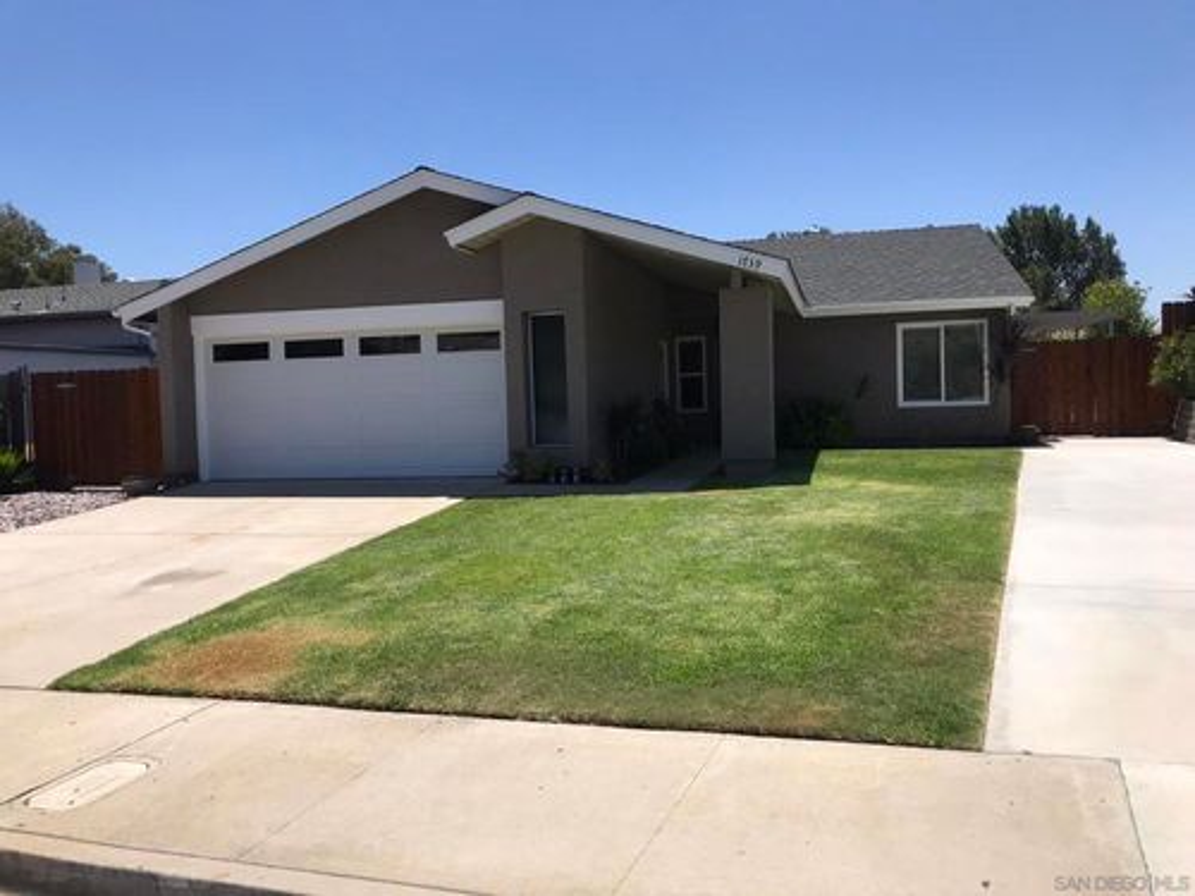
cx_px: 598
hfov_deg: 63.4
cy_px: 448
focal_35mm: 28
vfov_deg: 49.7
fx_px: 967
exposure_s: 1/2907
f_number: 1.8
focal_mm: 3.99
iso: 20
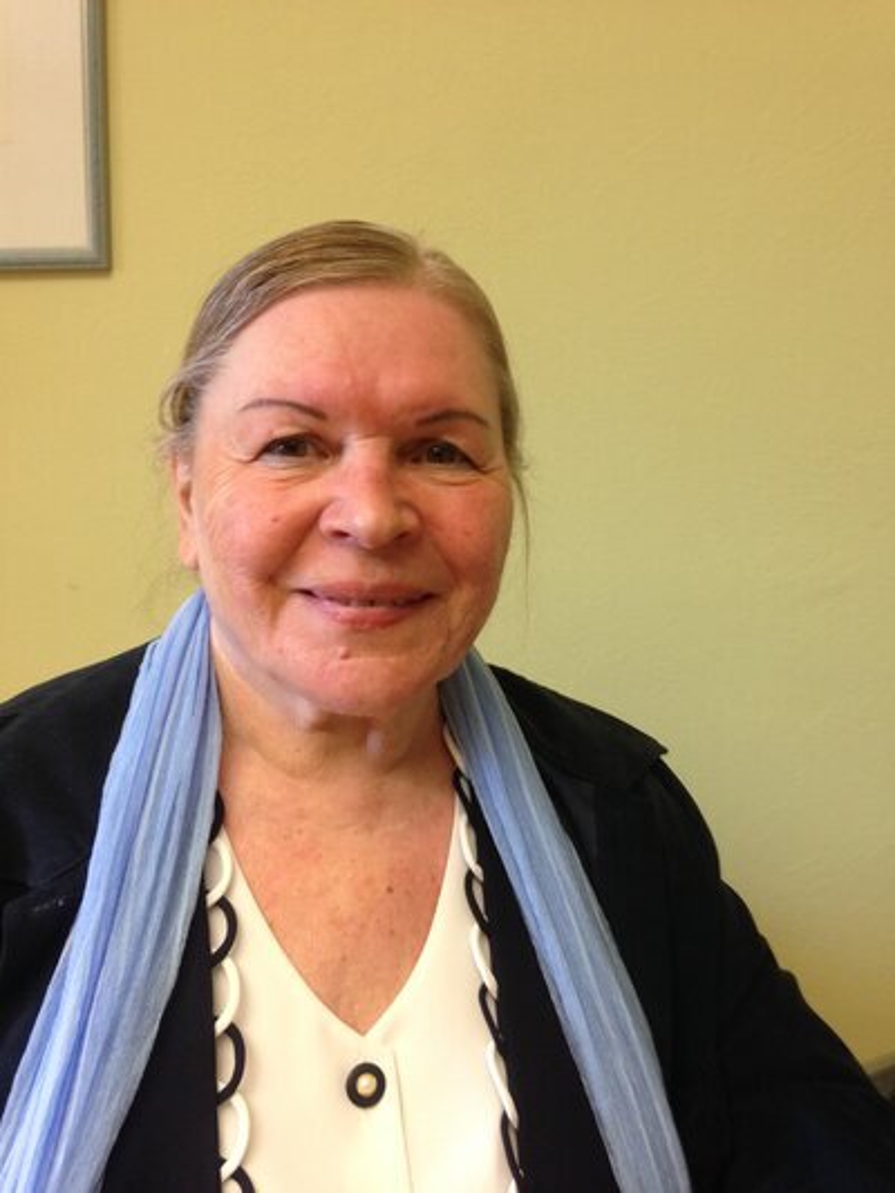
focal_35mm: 33
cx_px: 448
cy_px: 596
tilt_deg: -5.0
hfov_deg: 43.0
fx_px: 1137
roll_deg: +2.2
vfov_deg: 55.3
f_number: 2.4
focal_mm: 4.12
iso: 80
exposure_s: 1/20
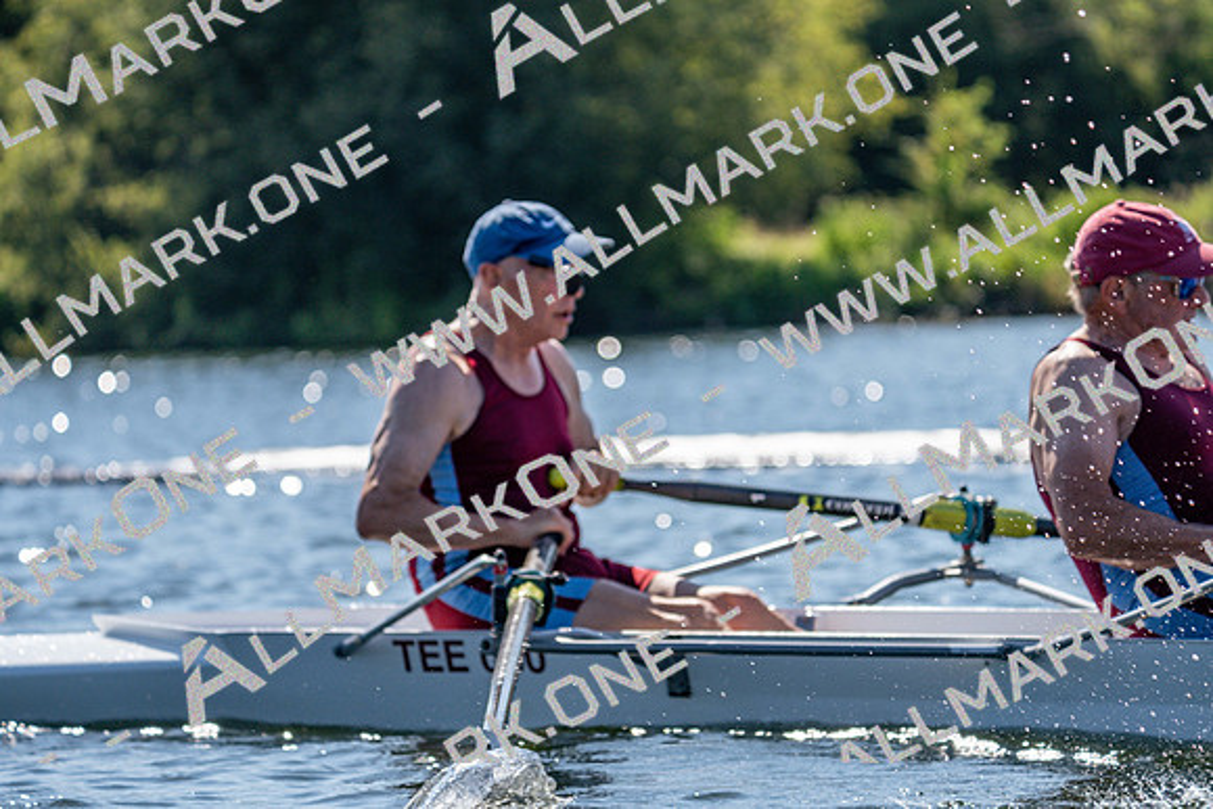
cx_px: 606
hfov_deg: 10.3
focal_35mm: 200
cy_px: 404
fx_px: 6740
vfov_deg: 6.9
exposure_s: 1/1600
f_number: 5.6
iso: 250
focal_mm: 200
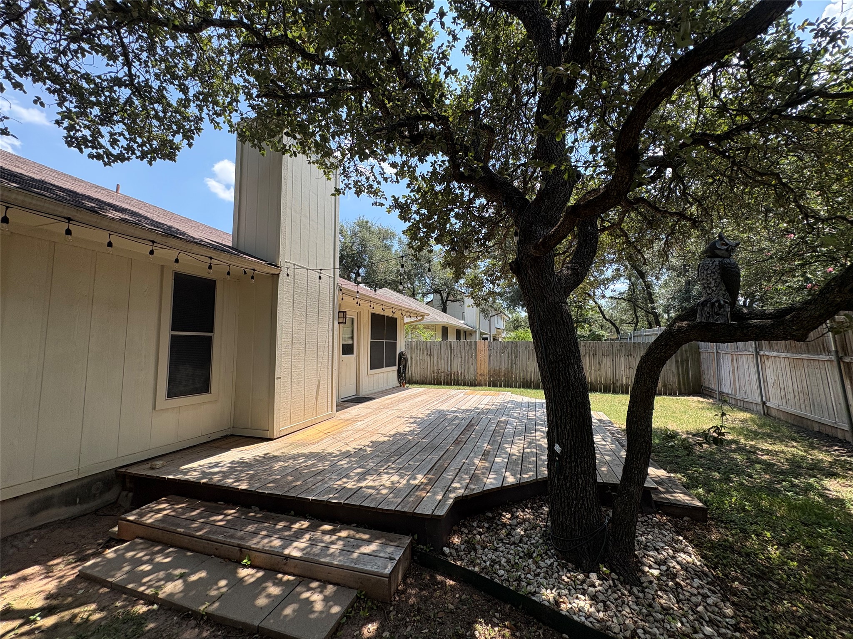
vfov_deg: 85.7
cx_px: 426
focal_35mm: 14
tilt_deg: +4.0
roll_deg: +0.4
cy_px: 320
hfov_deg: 102.1
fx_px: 345
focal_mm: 2.22
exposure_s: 1/749
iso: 40
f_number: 2.2
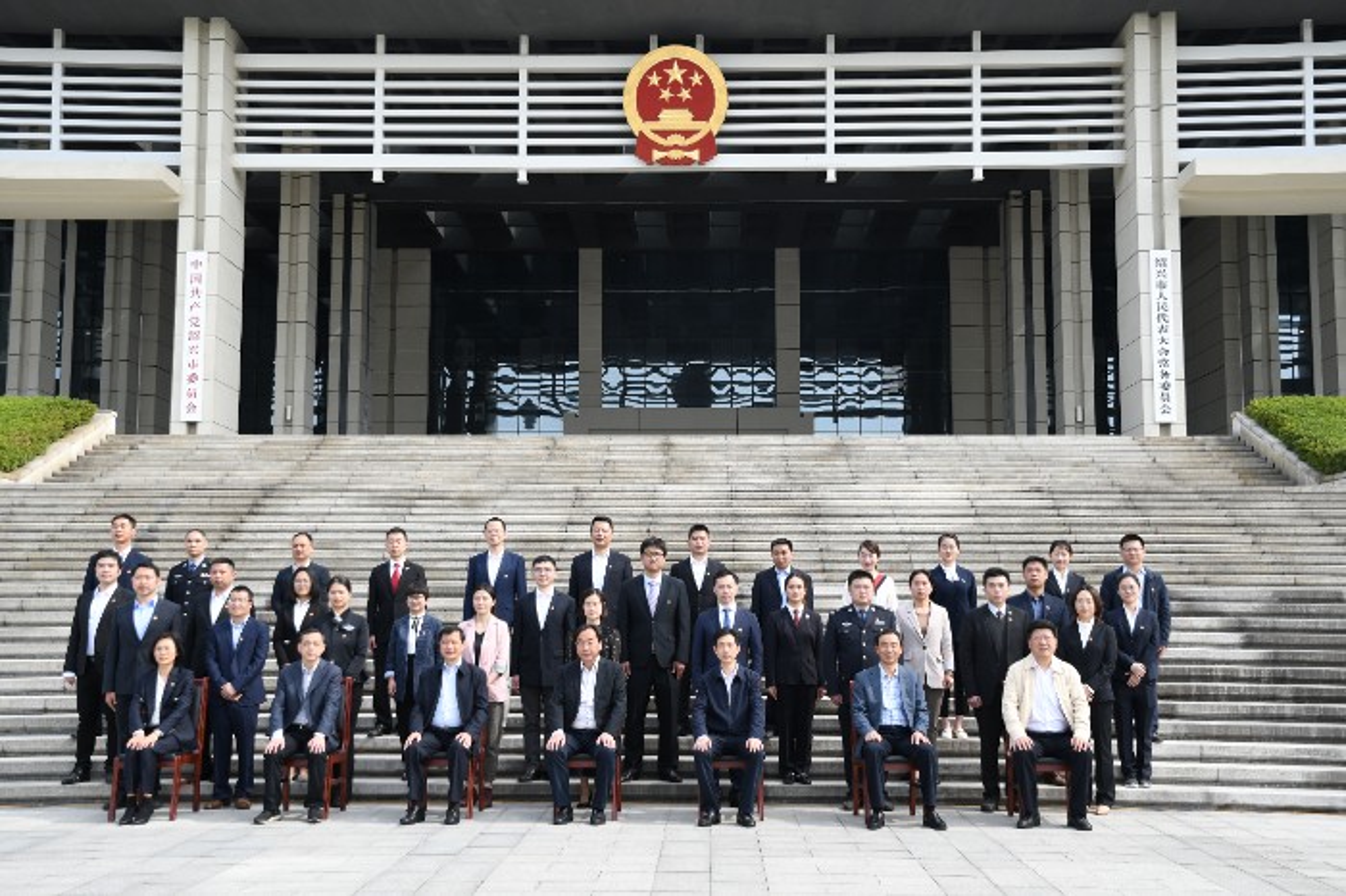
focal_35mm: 39
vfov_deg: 34.2
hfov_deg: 49.6
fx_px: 1457
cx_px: 673
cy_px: 448
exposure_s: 1/500
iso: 160
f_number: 4.5
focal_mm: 26
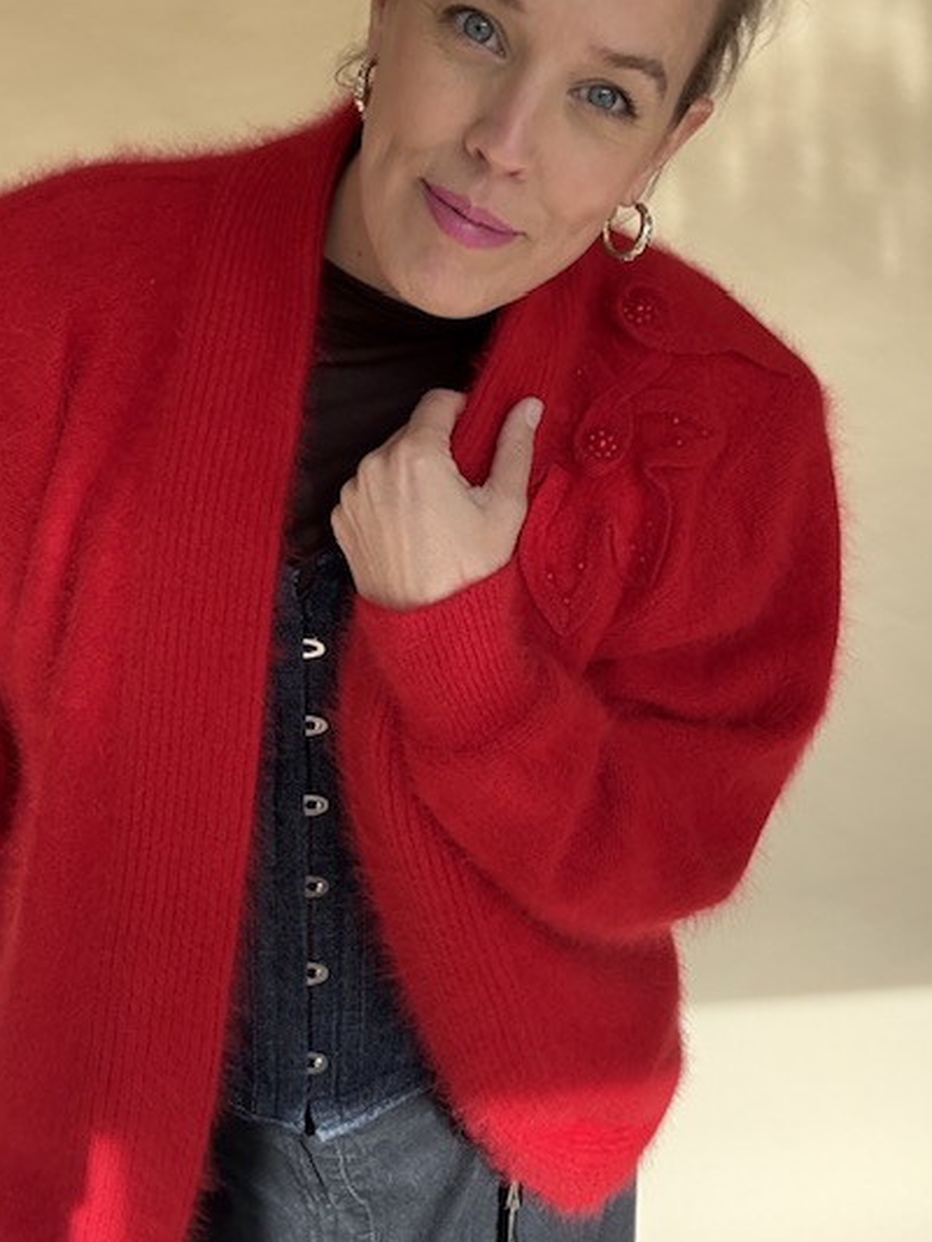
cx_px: 473
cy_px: 555
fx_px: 1292
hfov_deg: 39.7
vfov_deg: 51.2
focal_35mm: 36
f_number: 1.9
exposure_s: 1/244
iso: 64
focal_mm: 2.69
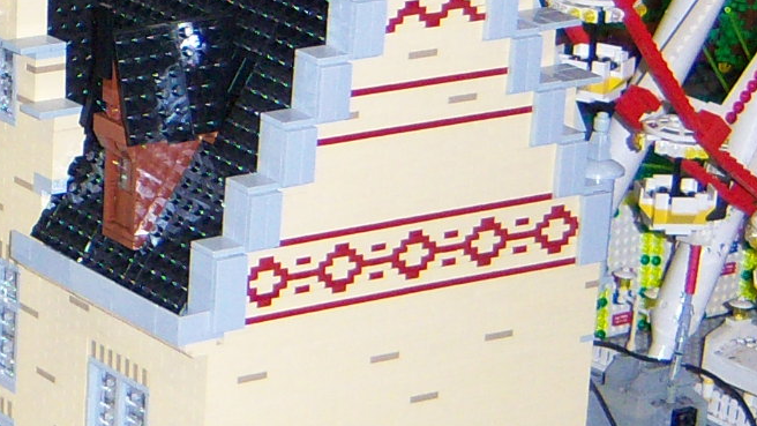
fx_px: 3071
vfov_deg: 7.9
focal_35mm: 153
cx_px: -293
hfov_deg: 13.4
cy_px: -7
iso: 160
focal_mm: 7.5
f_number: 2.8
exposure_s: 1/60
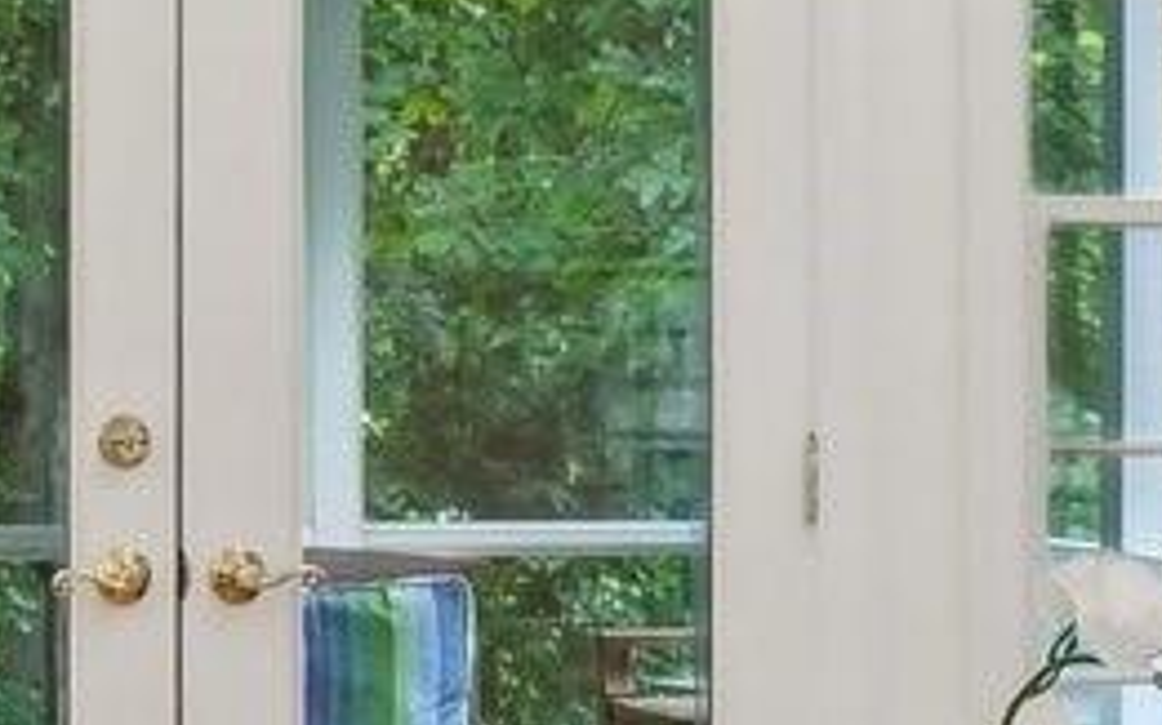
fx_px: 4559
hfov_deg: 14.2
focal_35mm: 144
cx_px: 1300
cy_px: 362
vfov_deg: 9.1
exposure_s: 1/25
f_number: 7.1
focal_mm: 18
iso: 400
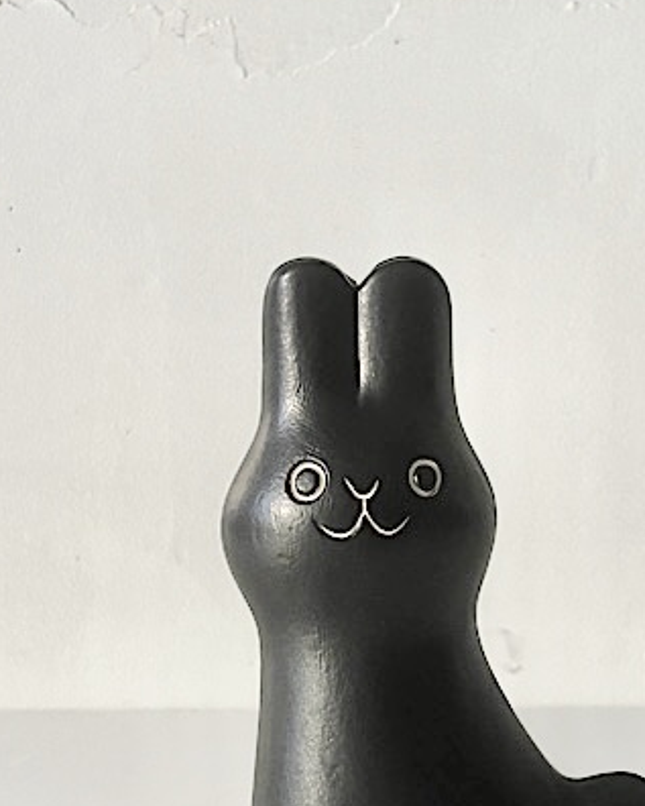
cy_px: 491
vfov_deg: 23.2
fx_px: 1956
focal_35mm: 82
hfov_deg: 18.6
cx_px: 466
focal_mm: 5.96
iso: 250
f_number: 1.6
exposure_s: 1/60
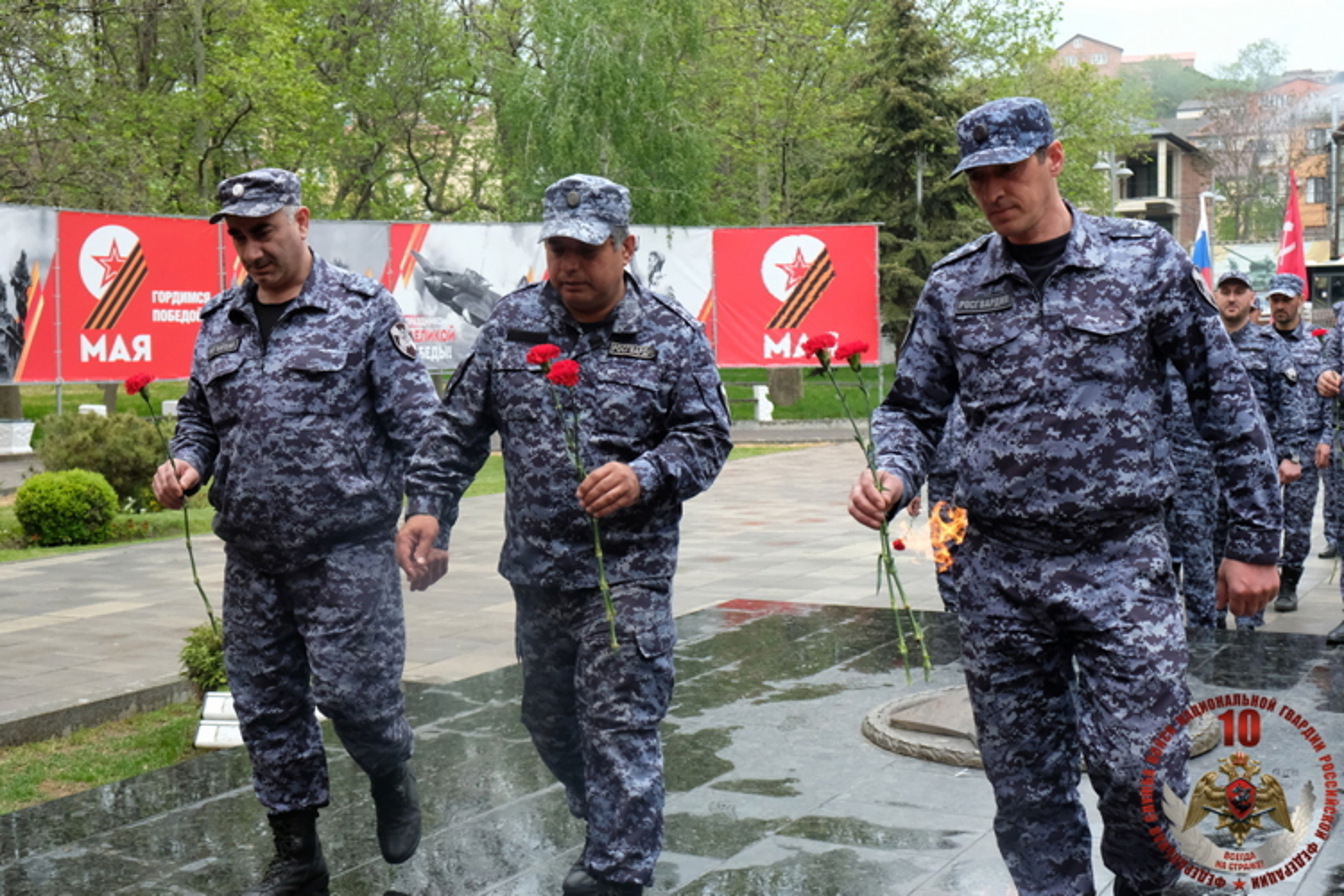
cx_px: 672
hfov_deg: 45.4
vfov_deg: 31.2
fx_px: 1605
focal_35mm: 43
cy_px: 448
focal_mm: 28.9
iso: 4000
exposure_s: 1/850
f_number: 5.6
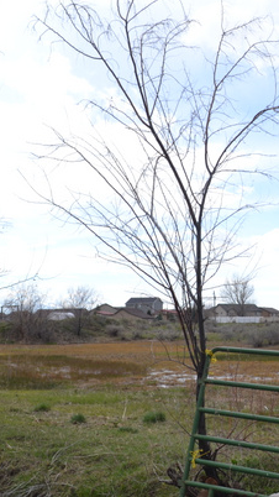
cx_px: 254
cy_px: 240
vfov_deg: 37.8
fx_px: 724
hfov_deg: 21.3
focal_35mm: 55
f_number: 8
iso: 100
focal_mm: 22
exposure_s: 1/250
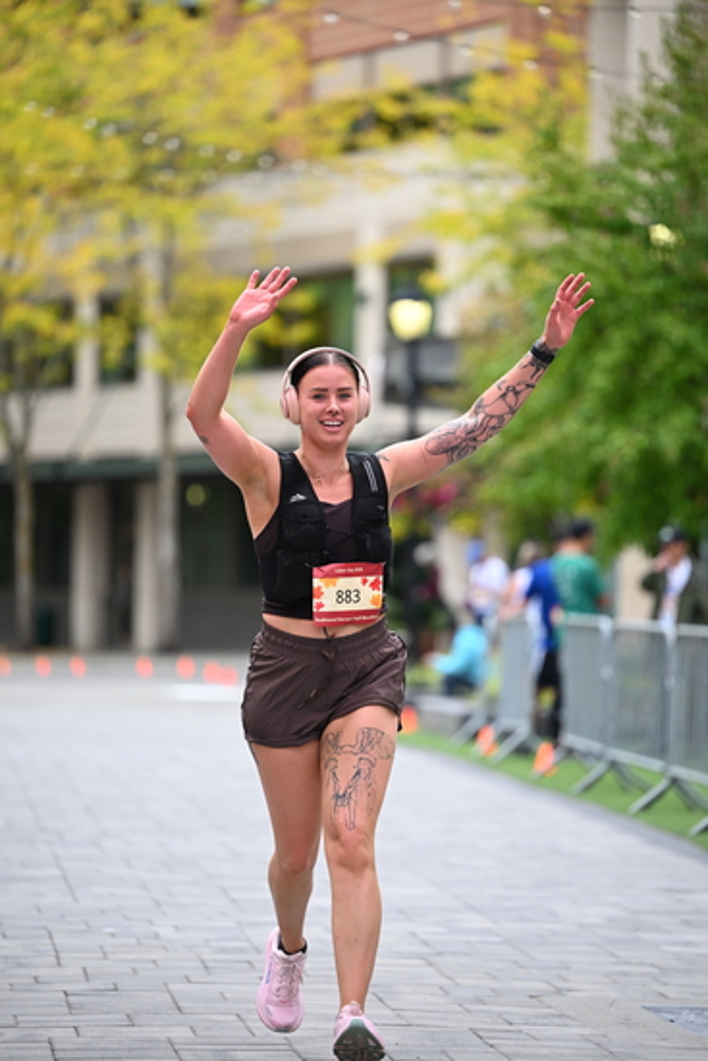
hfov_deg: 8.6
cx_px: 354
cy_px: 530
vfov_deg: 12.8
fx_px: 4717
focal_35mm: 160
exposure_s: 1/2000
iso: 640
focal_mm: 160
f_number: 2.8
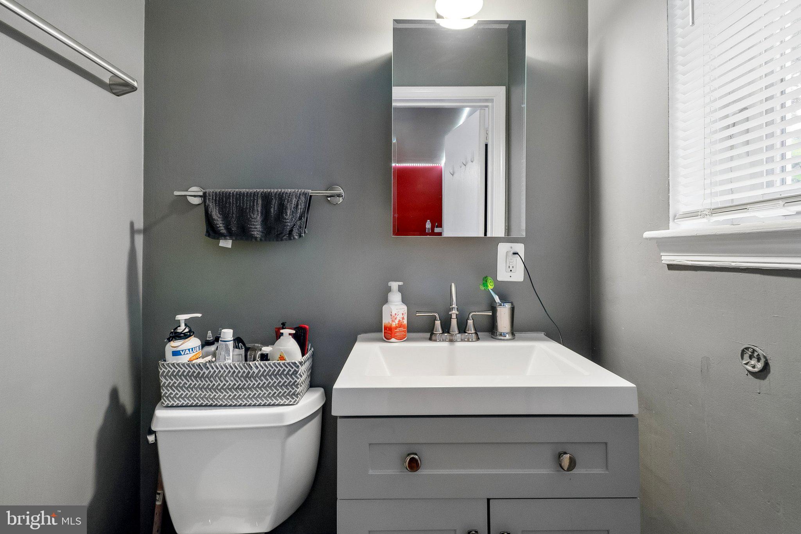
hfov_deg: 100.4
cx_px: 400
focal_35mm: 15
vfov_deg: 77.3
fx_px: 334
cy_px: 267
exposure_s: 1/13
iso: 400
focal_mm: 10
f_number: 5.6
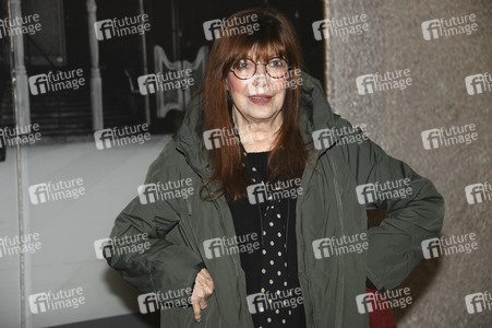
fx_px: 1338
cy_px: 164
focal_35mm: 98
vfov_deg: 13.9
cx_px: 246
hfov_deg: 20.8
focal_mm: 98
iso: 500
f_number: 6.3
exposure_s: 1/160
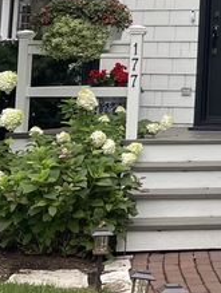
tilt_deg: +9.7
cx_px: 367
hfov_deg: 11.0
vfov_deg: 14.5
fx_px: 1086
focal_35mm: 128
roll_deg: -0.2
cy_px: -128
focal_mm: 4.2
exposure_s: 1/356
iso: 32
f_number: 1.6
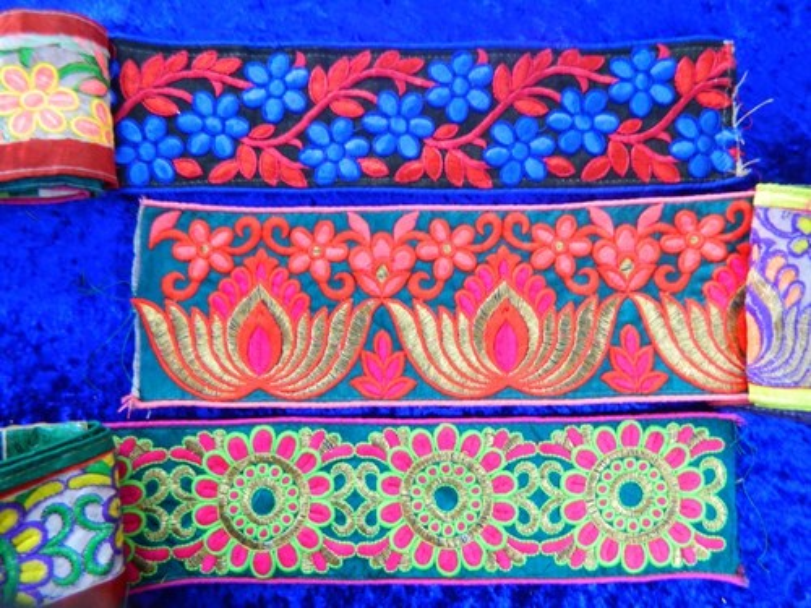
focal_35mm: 25
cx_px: 406
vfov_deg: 54.9
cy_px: 304
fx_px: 586
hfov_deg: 69.4
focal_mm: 4.5
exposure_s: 1/3
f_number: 3.1
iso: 200
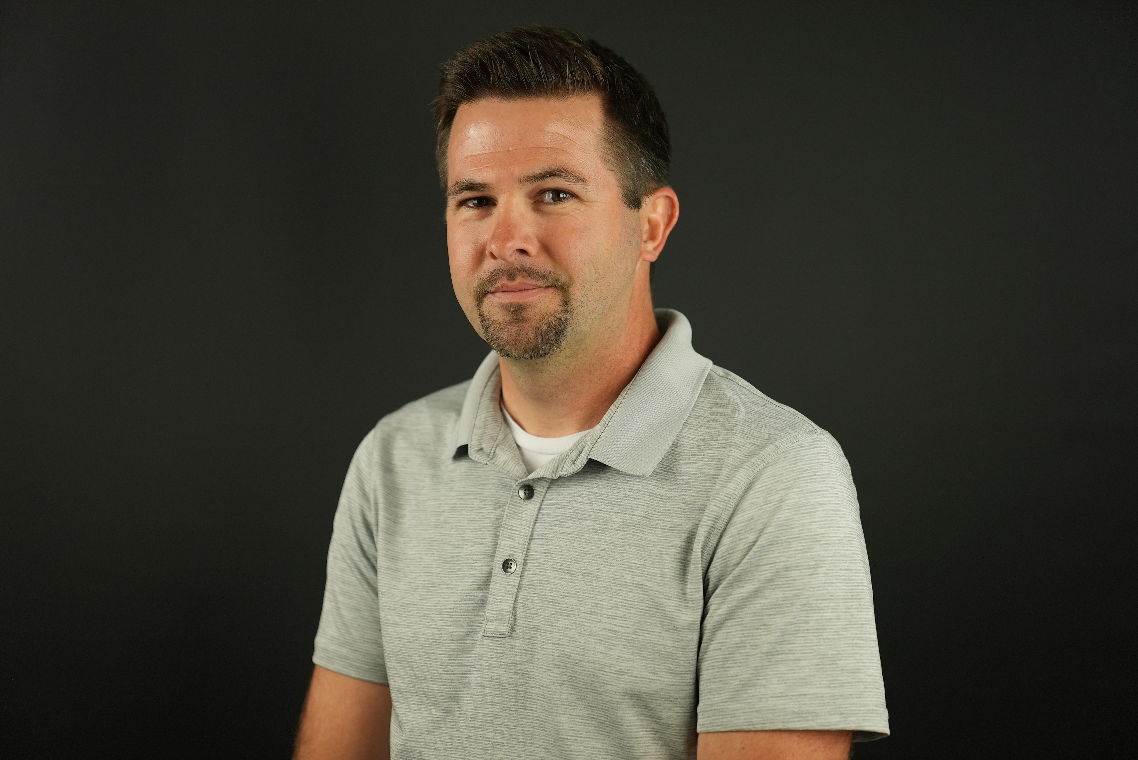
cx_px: 569
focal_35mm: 70
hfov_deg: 28.8
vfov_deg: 19.5
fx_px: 2214
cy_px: 380
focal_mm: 70
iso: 1250
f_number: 2.8
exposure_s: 1/640
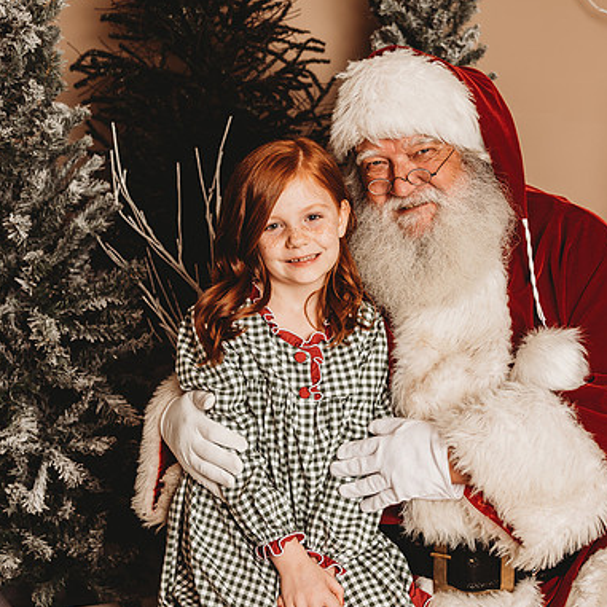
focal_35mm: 57
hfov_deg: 29.9
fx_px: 1131
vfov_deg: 30.0
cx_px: 378
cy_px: 302
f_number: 4
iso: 100
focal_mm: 44
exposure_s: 1/160
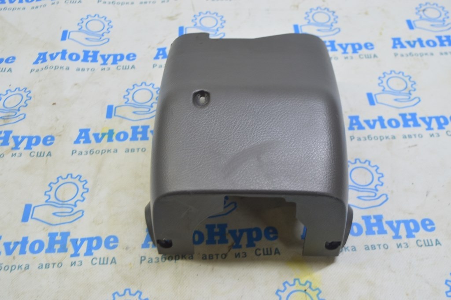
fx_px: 469
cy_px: 150
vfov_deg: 35.4
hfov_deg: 51.3
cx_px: 226
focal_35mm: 38
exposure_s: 1/20
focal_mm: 25
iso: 400
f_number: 5.6
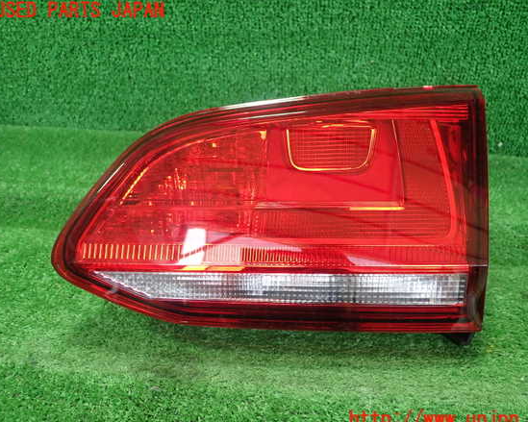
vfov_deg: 45.8
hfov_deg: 55.6
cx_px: 278
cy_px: 215
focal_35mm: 32
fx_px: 500
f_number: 2.3
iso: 320
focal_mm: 5.5
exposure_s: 1/125
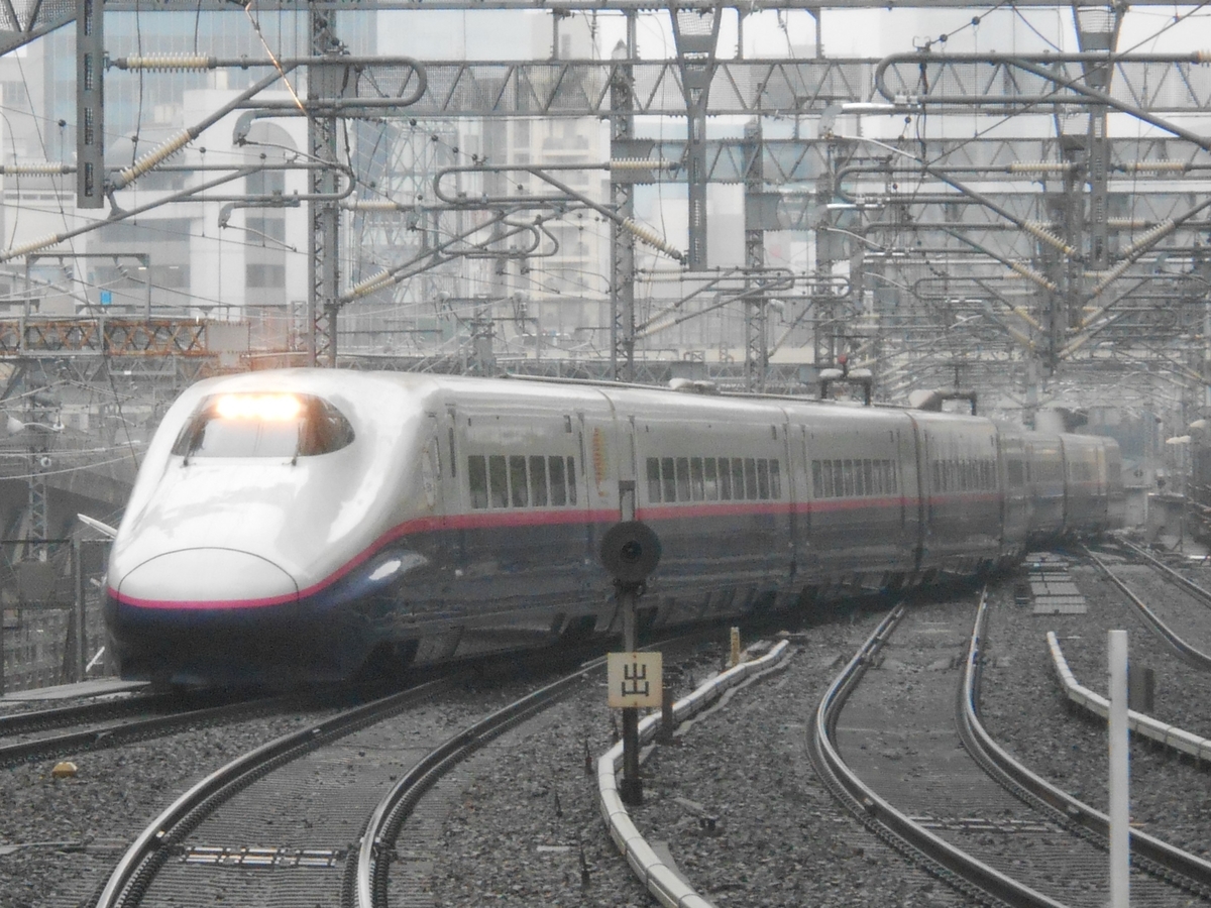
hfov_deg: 12.7
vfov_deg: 9.5
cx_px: 606
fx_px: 5457
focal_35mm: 156
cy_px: 454
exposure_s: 1/125
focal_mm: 27.6
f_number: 6.5
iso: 500
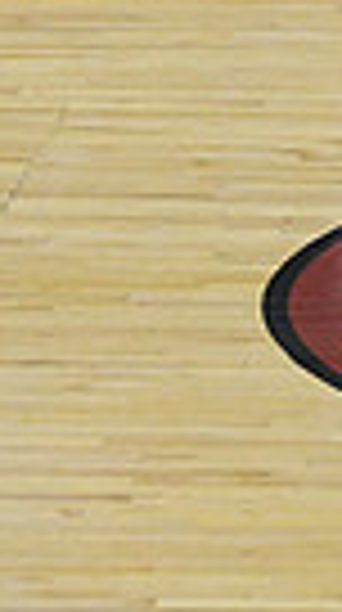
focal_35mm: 551
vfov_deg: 3.9
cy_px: -133
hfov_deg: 2.2
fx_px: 8928
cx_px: 1215
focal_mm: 82
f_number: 4
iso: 5000
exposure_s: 1/500
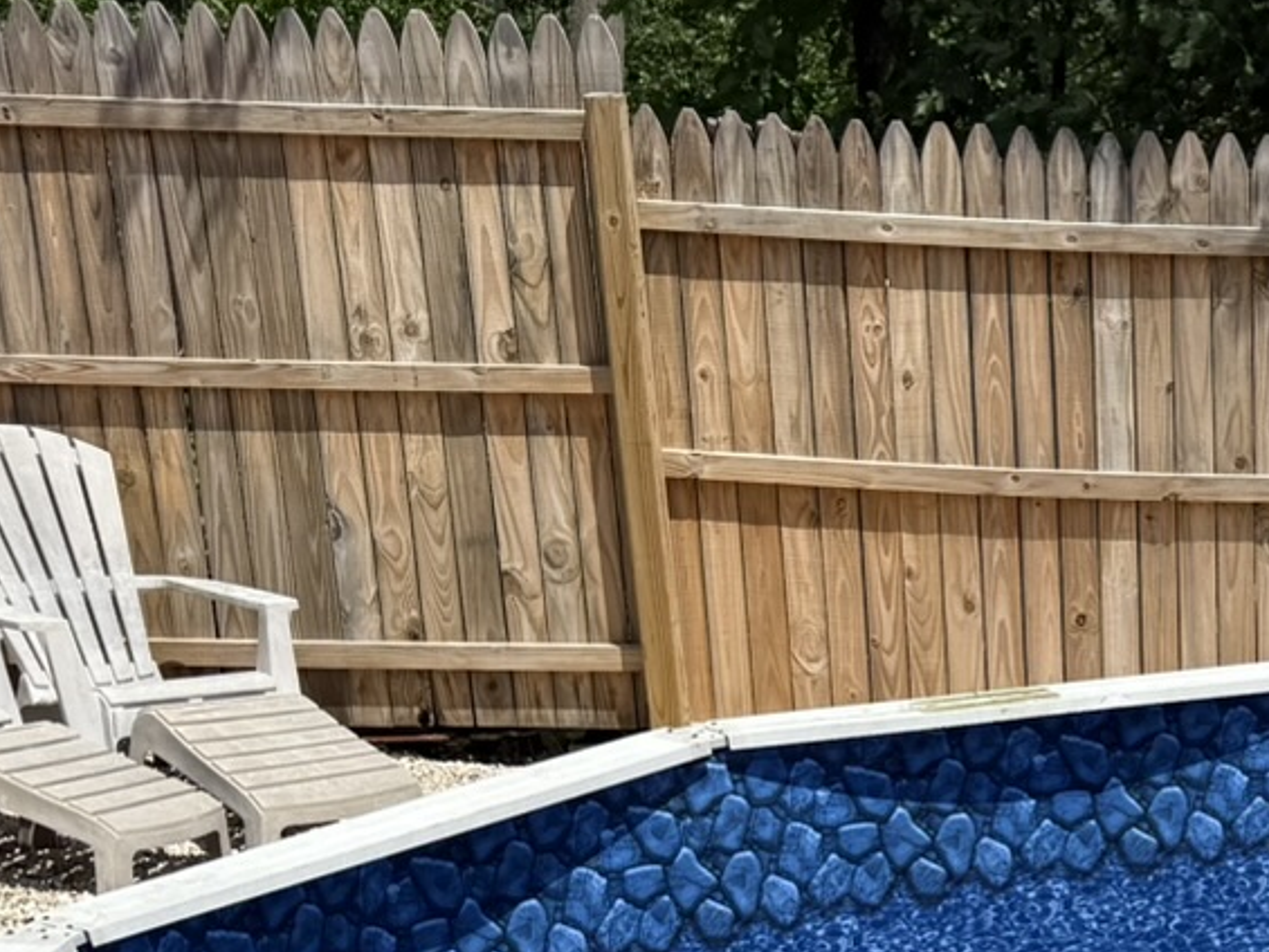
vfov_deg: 16.1
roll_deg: -0.3
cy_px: 1226
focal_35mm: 87
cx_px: 1604
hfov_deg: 20.7
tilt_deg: -24.7
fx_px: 3190
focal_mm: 6.76
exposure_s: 1/4405
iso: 80
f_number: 1.78
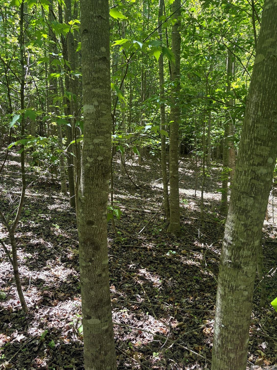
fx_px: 299
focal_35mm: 28
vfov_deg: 63.4
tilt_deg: -8.0
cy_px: 195
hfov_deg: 49.7
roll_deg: -0.5
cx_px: 148
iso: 50
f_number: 1.6
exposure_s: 1/122
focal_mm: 5.96
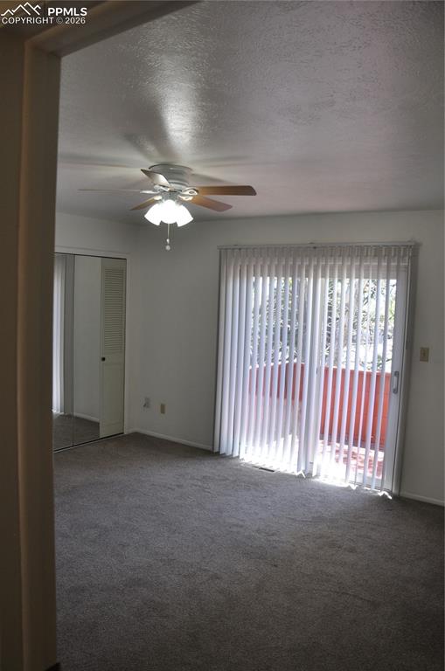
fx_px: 503
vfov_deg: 67.5
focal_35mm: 27
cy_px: 336
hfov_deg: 47.8
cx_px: 222
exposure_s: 1/125
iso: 400
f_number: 5.6
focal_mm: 18
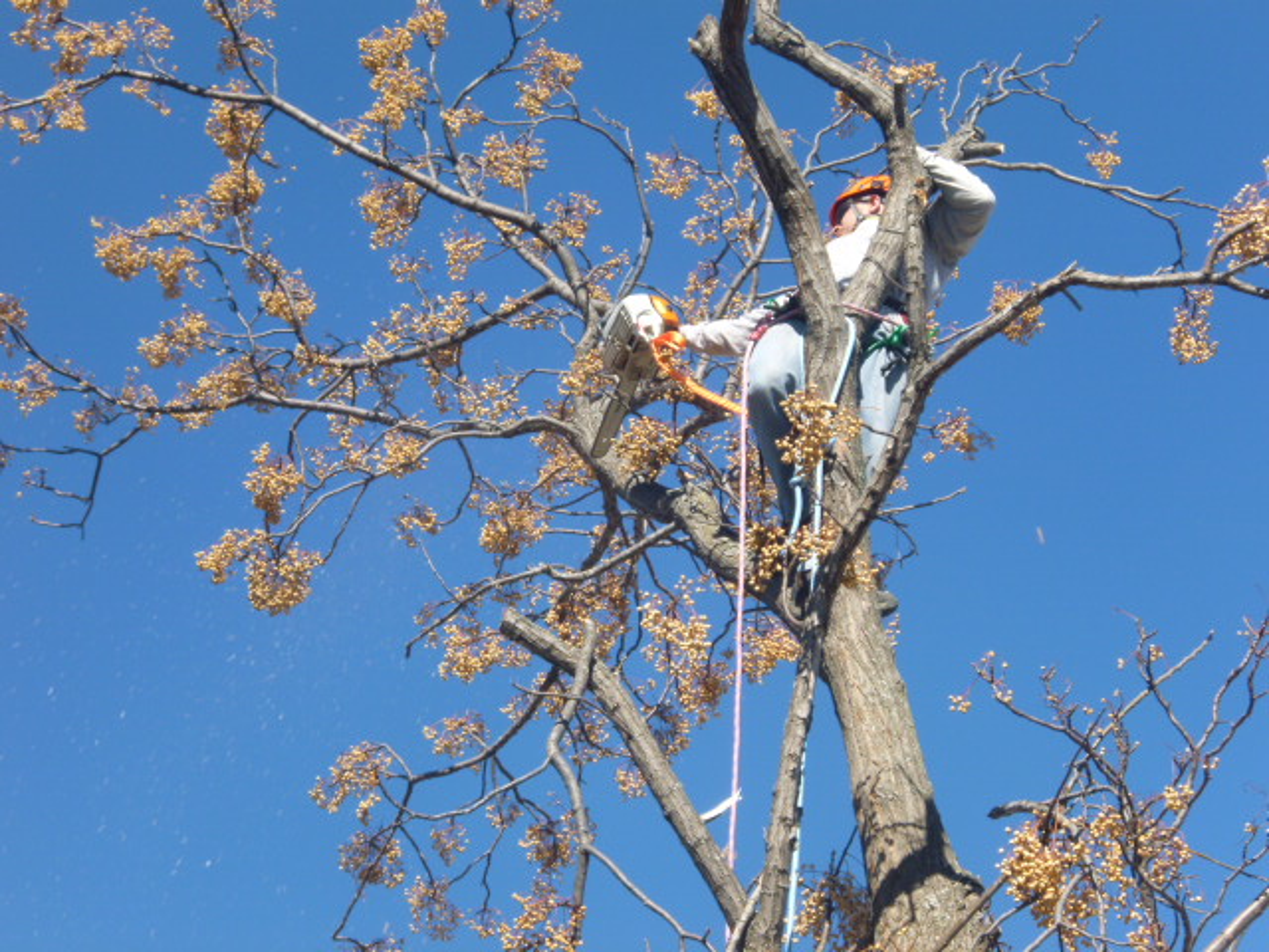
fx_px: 4106
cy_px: 476
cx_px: 634
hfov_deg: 17.6
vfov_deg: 13.2
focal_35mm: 112
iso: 100
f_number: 6.5
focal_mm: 20
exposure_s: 1/125
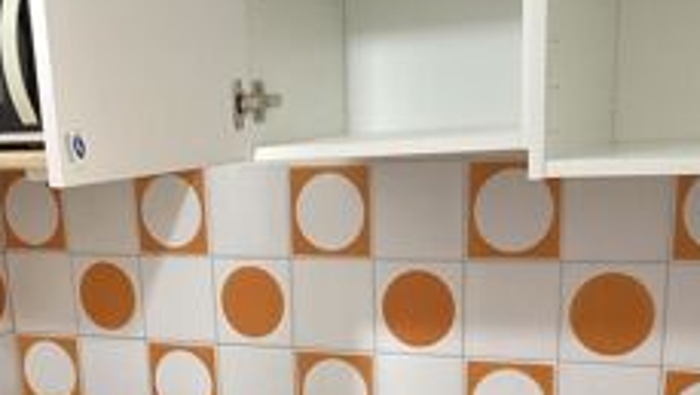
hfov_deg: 33.2
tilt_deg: -18.8
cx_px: 266
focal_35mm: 63
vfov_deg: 18.0
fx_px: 1170
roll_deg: +3.4
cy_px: 498
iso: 200
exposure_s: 1/50
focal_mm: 3.3
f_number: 2.4
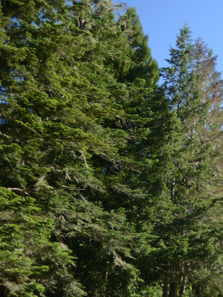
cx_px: 255
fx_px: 394
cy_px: 174
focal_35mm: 46
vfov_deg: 41.2
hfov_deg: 28.3
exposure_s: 1/800
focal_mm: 17
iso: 100
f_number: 3.2
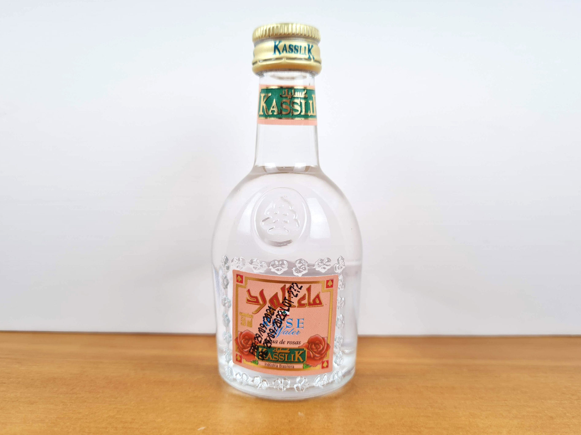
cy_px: 223
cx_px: 289
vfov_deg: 49.7
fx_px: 470
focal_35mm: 28
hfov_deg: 63.5
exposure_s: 1/256
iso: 50
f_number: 1.8
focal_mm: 5.4
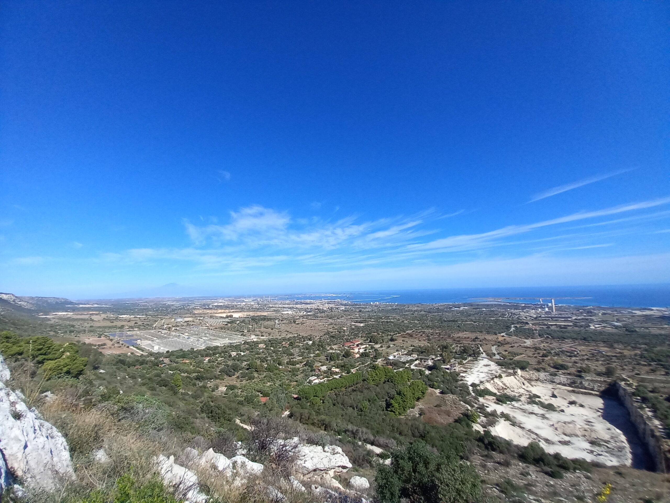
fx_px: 252
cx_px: 335
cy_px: 252
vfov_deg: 89.9
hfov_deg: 106.2
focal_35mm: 13
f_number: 2.2
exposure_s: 1/1272
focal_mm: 1.13
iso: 50
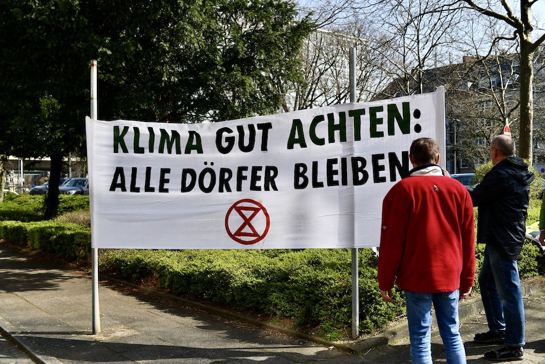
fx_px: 575
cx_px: 272
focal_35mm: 38
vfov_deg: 35.1
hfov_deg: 50.7
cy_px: 182
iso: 800
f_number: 4
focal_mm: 38
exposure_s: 1/6400
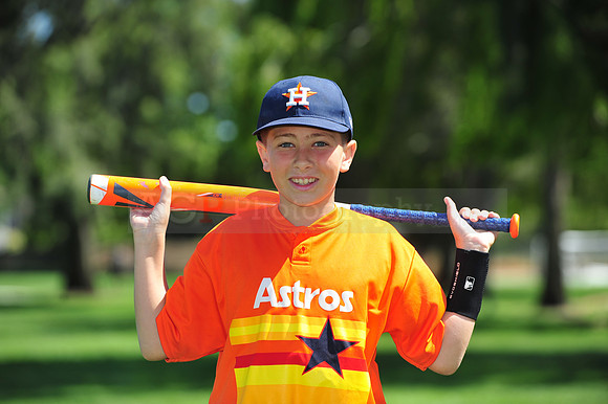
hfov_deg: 13.3
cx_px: 304
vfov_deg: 8.8
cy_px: 202
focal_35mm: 155
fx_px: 2616
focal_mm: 155
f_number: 4.5
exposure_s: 1/1250
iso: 200
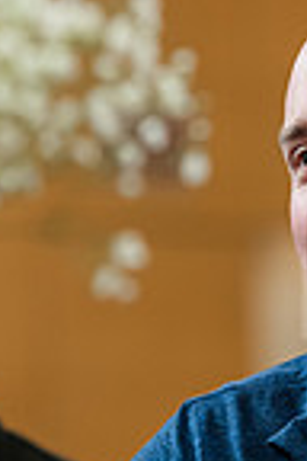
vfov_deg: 5.5
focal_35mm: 376
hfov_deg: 3.7
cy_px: 400
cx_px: 253
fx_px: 4809
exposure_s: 1/200
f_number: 3.2
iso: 1600
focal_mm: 120
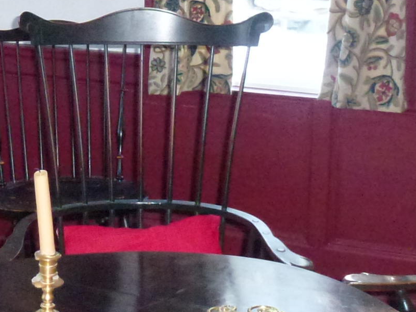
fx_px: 1082
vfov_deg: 16.3
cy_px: 49
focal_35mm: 90
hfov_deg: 21.4
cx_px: 63
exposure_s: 1/60
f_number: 3.3
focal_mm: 4.3
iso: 500
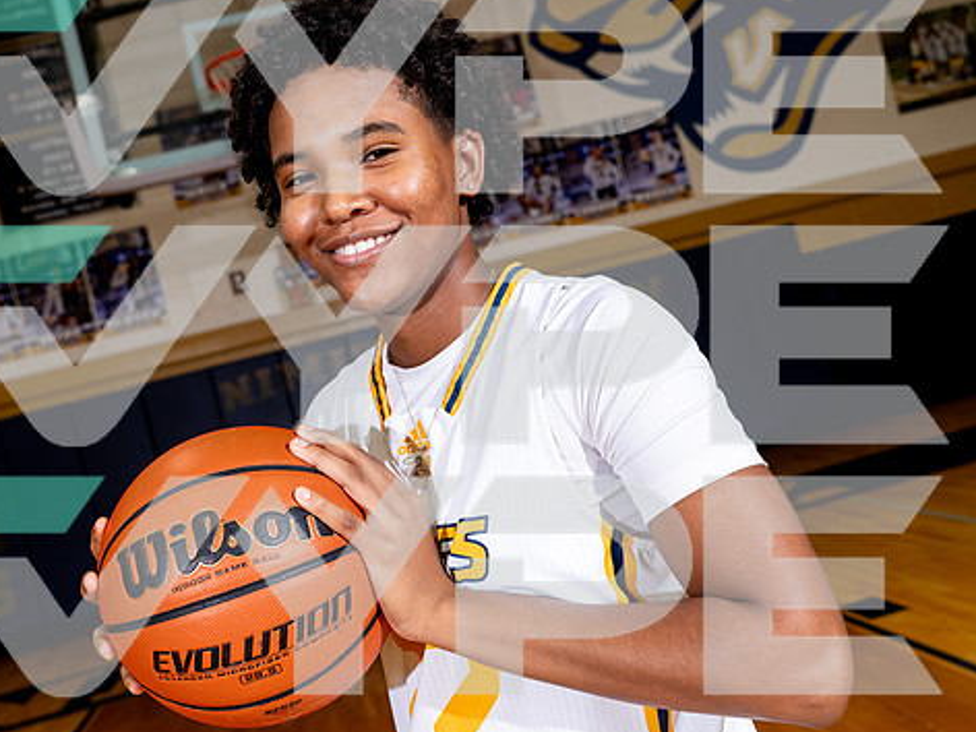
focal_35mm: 39
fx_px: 1100
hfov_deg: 47.7
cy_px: 336
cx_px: 422
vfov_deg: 36.8
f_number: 5.6
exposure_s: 1/250
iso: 800
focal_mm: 33
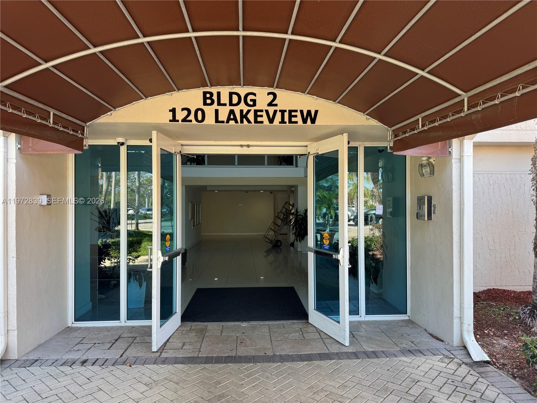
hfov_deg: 71.6
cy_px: 202
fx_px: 372
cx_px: 268
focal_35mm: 24
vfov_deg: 56.8
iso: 64
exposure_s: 1/142
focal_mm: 6.76
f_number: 1.78
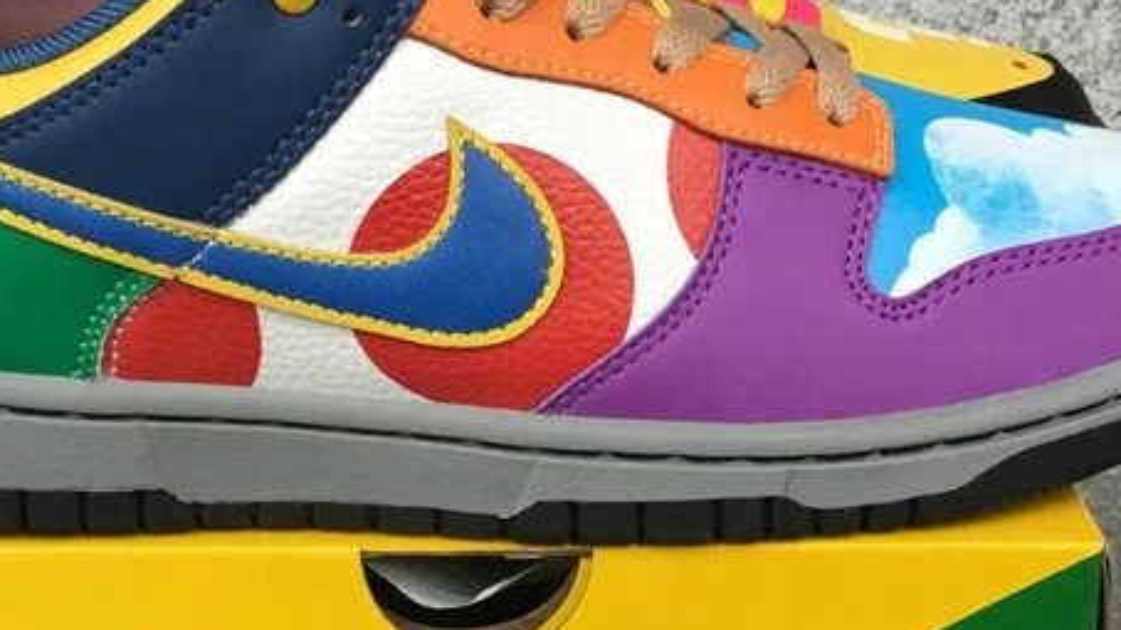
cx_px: 514
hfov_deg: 31.4
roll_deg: +0.2
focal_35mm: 67
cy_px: 409
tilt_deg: -20.6
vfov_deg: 17.9
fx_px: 1991
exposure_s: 1/33
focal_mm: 3.3
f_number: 2.4
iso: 50
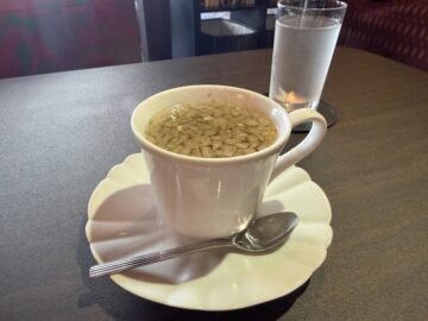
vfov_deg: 56.8
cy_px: 160
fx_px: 297
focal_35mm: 24
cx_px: 214
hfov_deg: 71.6
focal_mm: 2.22
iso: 320
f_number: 2.2
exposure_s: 1/62
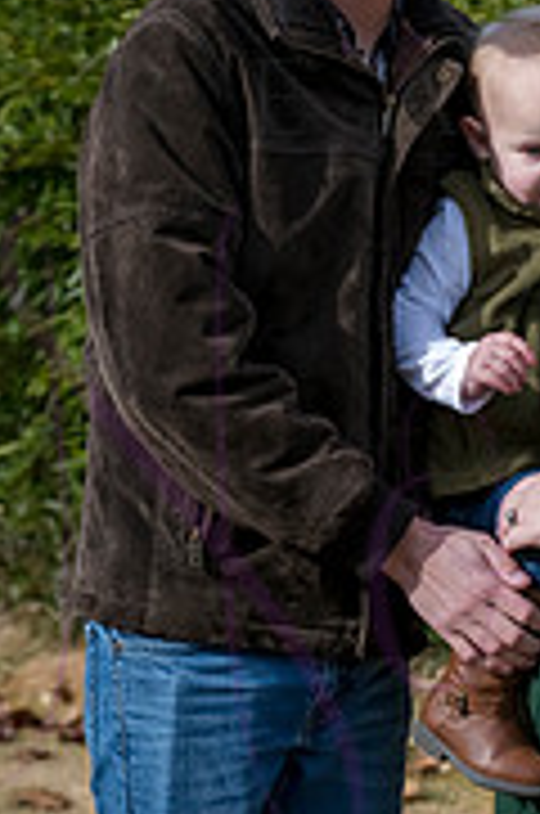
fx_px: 5624
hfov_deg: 5.5
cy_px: 256
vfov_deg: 8.3
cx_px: 549
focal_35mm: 249
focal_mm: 100
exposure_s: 1/1000
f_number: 8
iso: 400
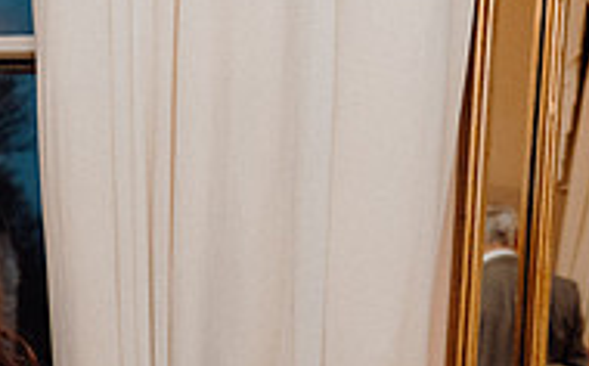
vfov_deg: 15.9
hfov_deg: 23.5
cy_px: 458
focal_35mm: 78
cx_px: -170
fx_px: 1250
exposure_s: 1/160
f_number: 3.5
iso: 2500
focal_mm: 25
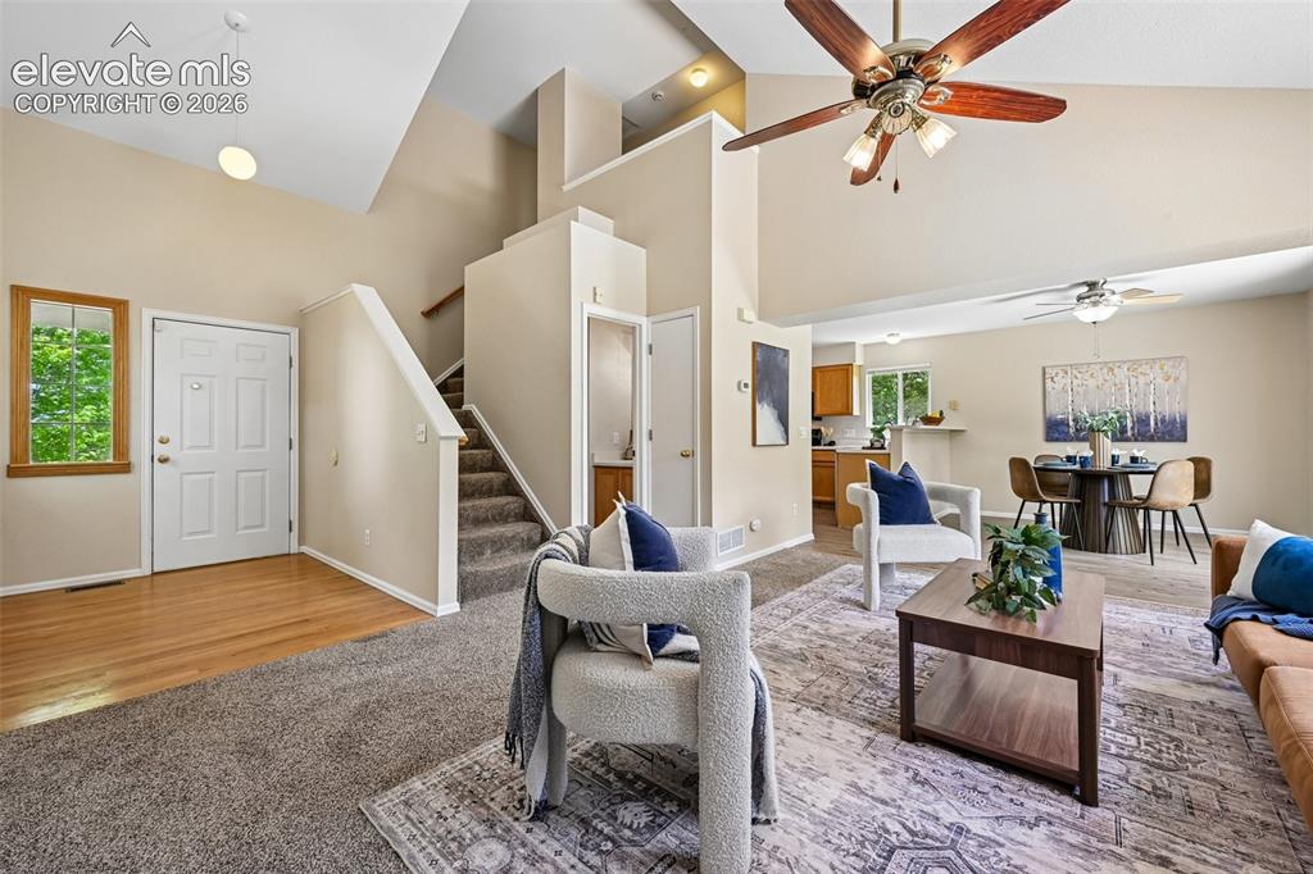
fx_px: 510
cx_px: 656
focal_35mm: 14
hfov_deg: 104.3
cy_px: 437
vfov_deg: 81.2
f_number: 10
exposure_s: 1/15
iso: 250
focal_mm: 14
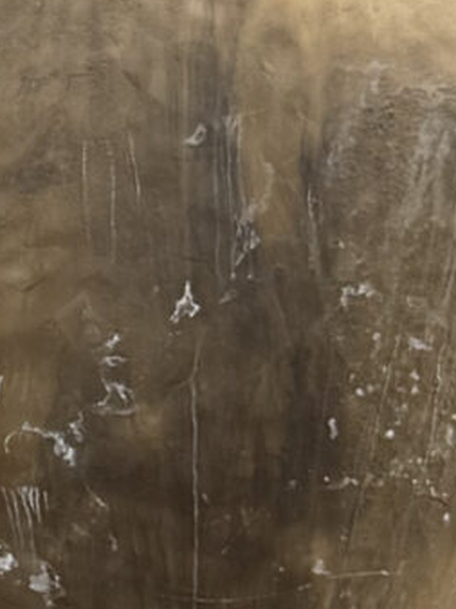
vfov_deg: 10.9
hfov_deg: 7.5
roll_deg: -1.3
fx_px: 3201
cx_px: -716
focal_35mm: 182
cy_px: 292
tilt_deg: +12.3
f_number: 1.78
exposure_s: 1/1091
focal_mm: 6.76
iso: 80
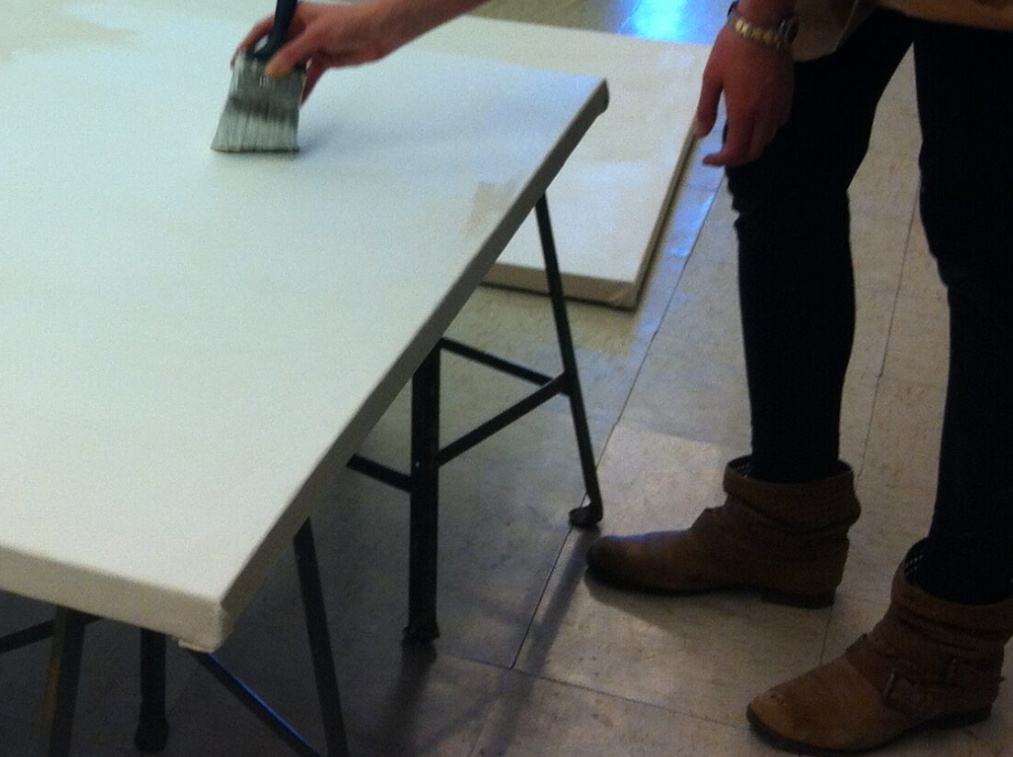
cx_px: 111
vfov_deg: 17.7
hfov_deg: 23.5
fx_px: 2367
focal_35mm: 81
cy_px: -31
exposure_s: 1/60
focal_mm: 3.85
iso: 100
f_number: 2.8
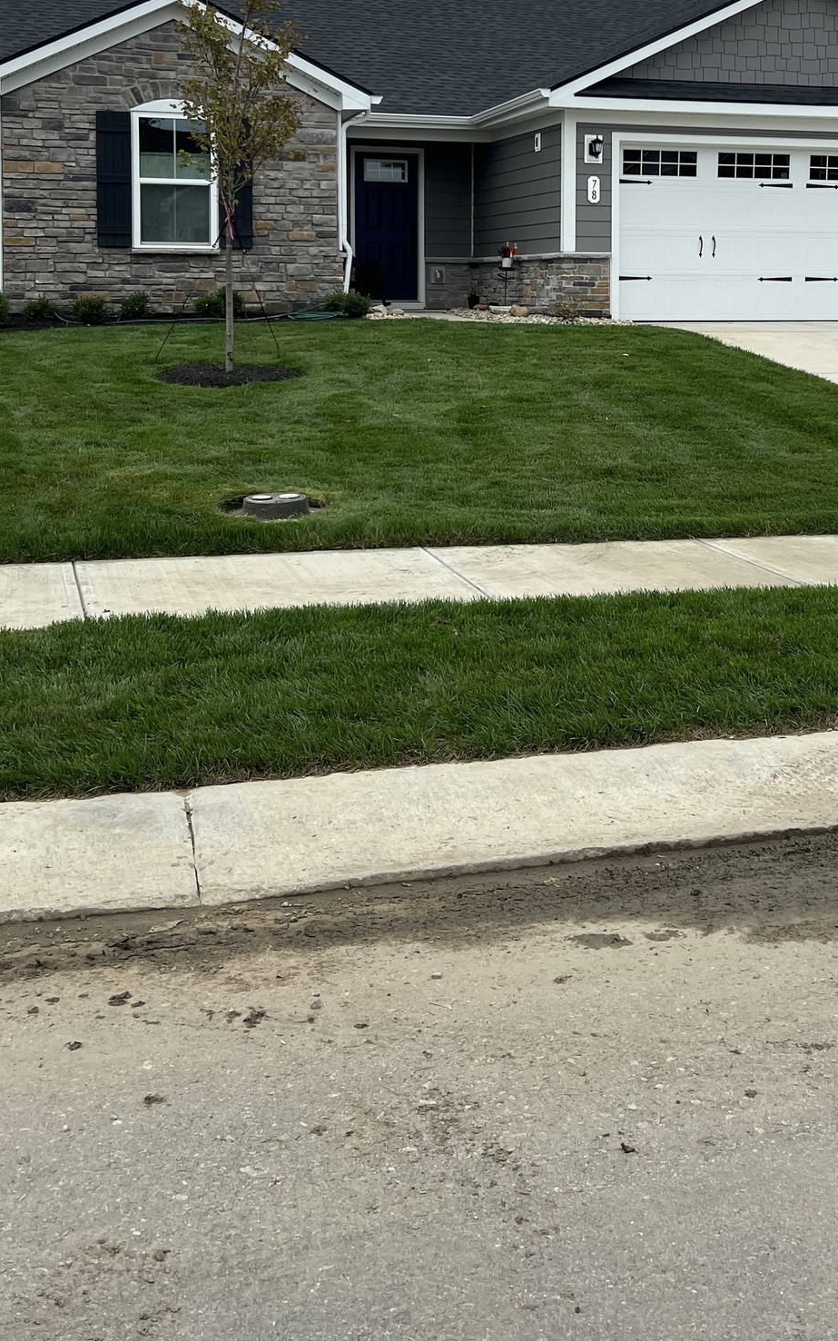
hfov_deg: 29.7
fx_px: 1571
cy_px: 346
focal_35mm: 43
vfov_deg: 44.8
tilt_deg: -2.2
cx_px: 532
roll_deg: +0.3
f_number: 1.5
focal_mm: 5.7
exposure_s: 1/3968
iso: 50
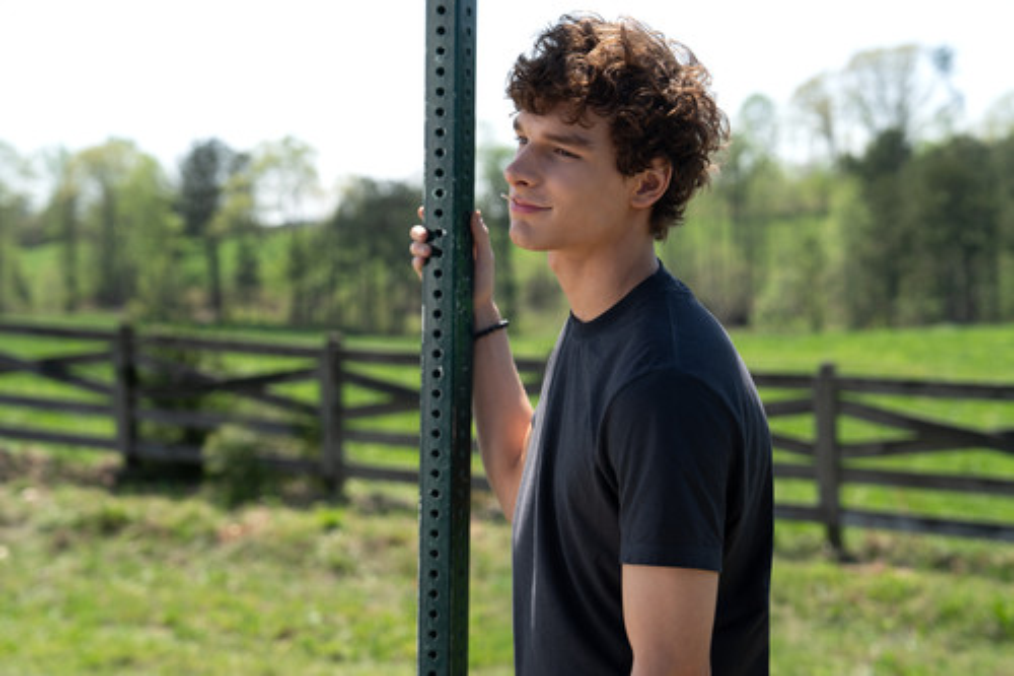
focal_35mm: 70
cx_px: 507
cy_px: 338
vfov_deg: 19.4
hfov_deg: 28.9
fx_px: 1971
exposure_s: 1/200
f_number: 4.5
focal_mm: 70
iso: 100
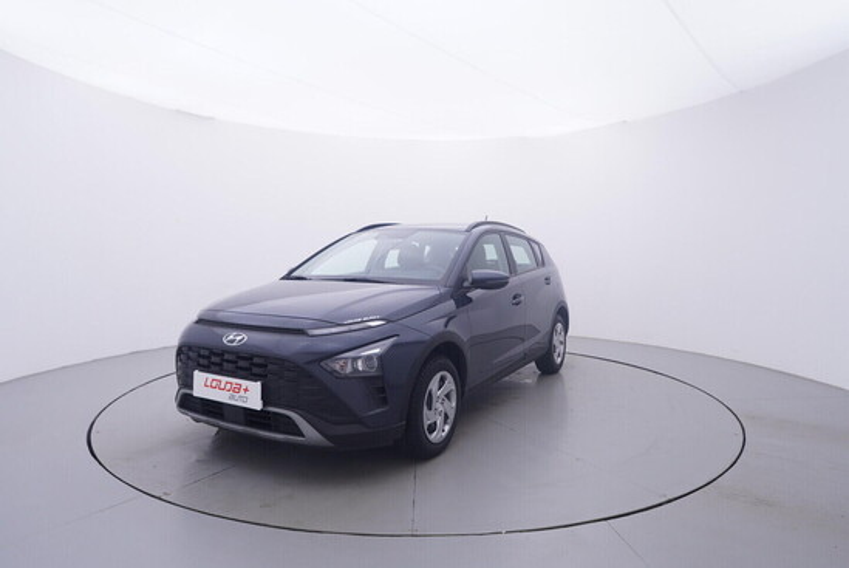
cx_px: 424
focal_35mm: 22
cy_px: 284
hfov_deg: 77.3
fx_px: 531
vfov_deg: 56.2
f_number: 5
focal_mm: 15
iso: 200
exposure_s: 1/80
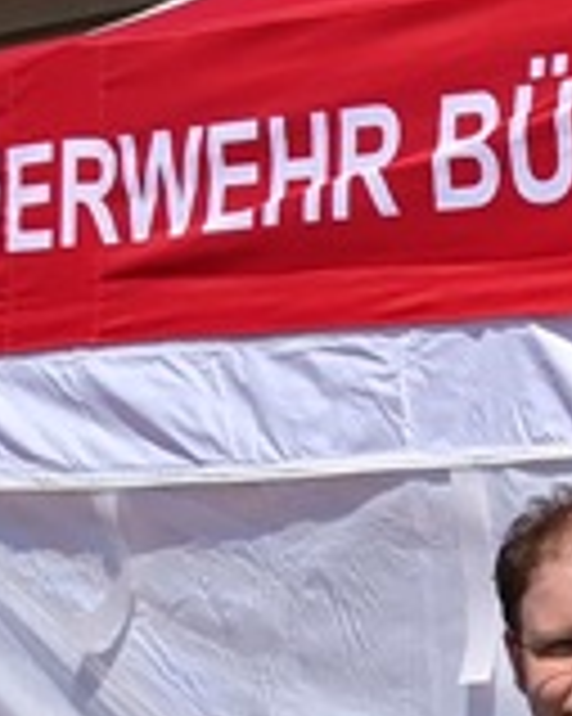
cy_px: 1045
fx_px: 3749
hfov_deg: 8.2
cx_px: 1205
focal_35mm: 177
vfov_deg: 10.6
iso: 50
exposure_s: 1/3704
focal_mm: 3.95
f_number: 1.6
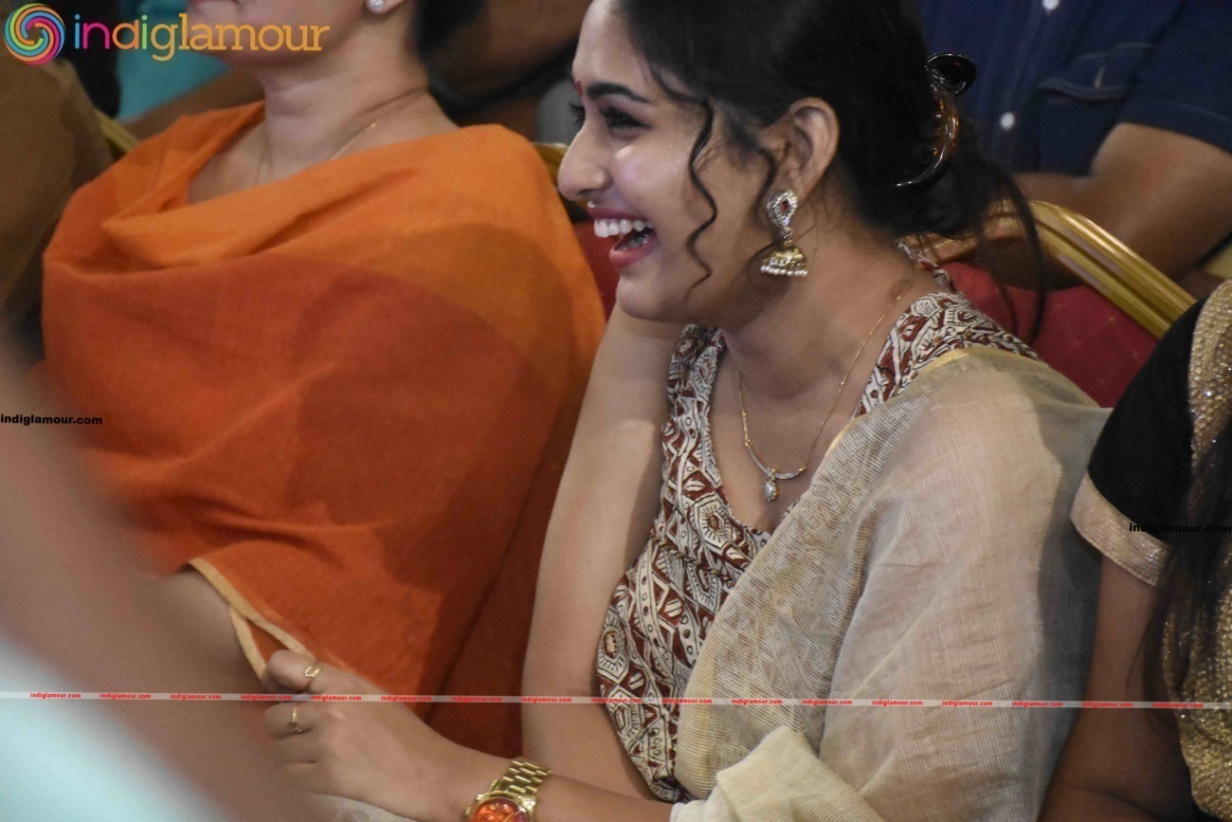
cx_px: 616
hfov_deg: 14.4
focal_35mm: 142
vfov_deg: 9.6
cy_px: 411
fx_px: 4877
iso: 10000
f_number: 7.1
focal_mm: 95
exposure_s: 1/100
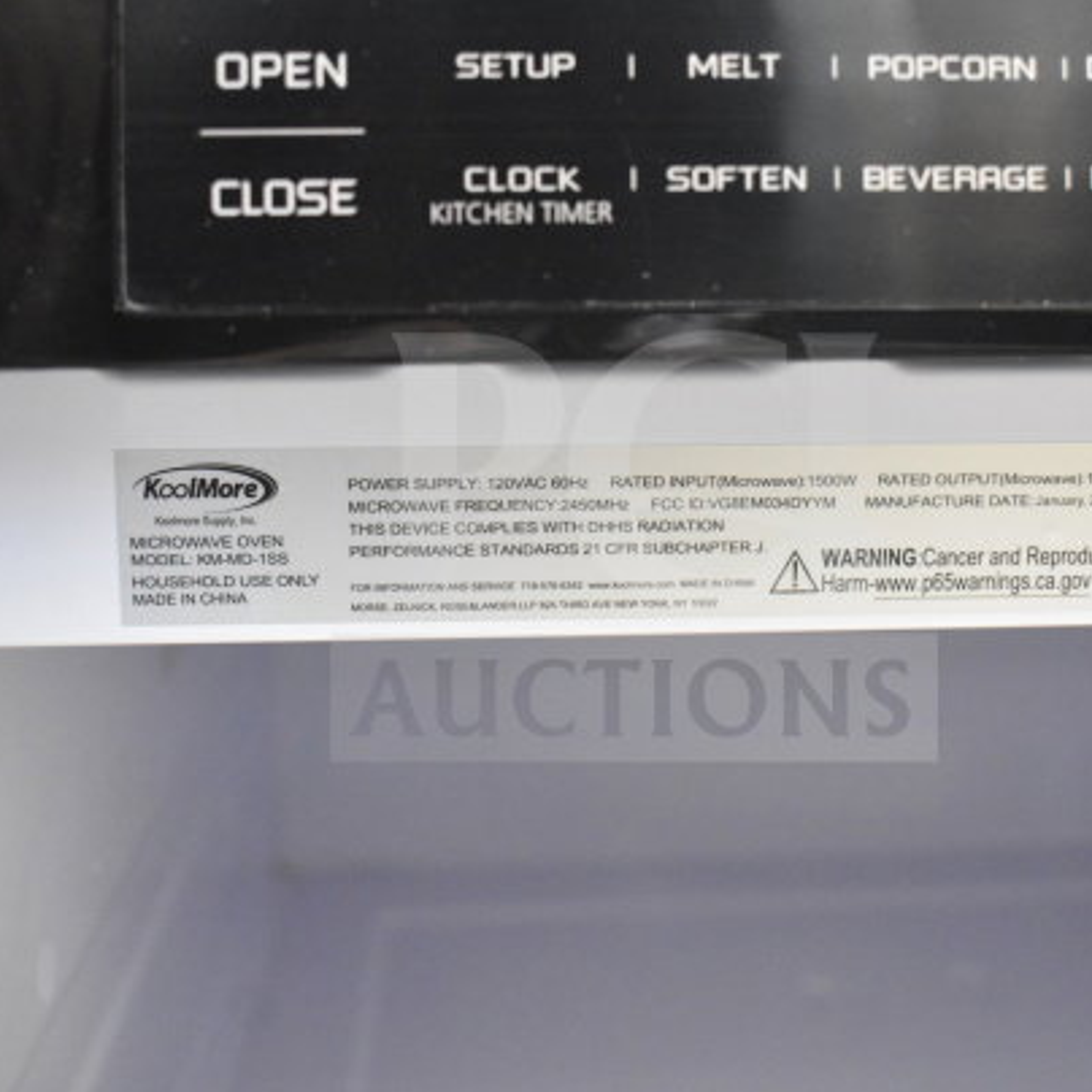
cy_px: 547
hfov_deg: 34.0
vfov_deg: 34.0
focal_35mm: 50
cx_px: 632
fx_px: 1785
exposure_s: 1/100
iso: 6400
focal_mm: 26
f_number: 5
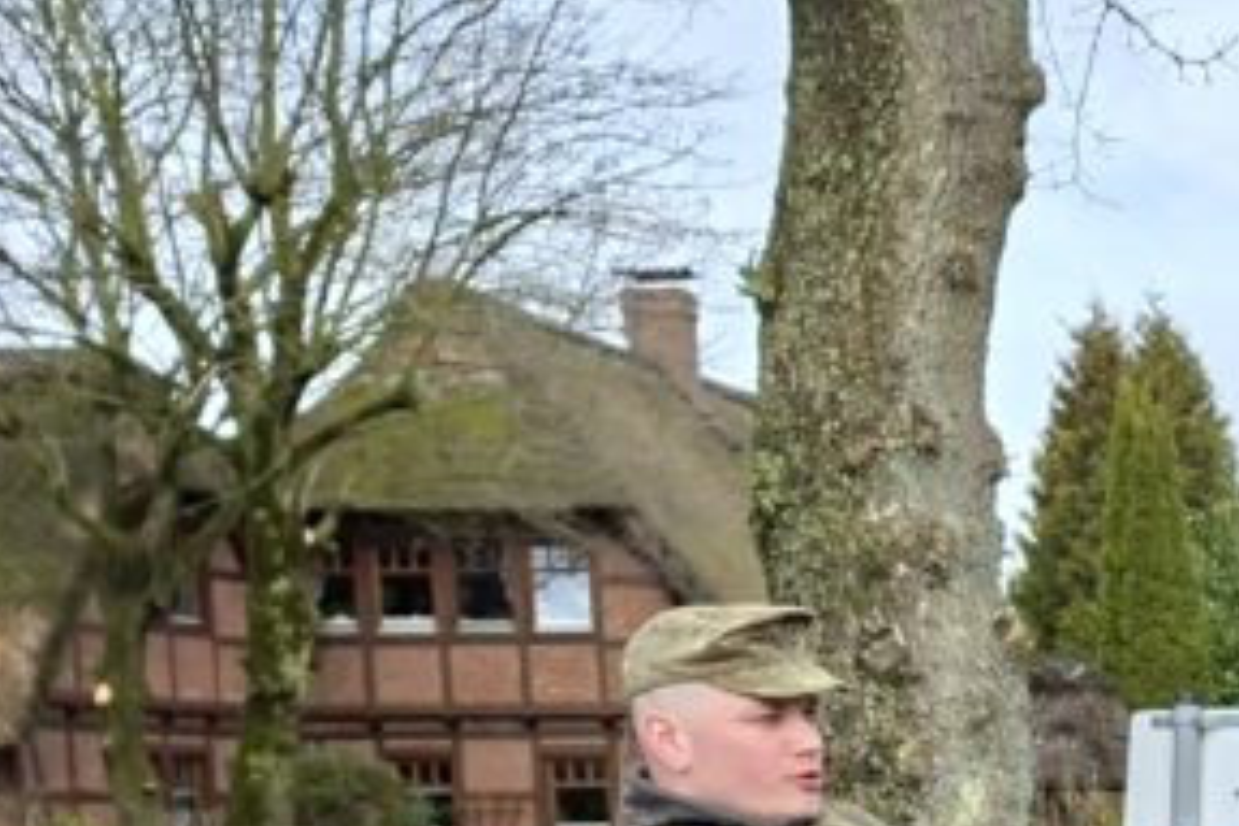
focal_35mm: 85
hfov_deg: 20.6
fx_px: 2925
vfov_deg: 15.1
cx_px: 1828
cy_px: 1157
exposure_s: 1/1188
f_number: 1.8
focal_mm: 5.54
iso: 50
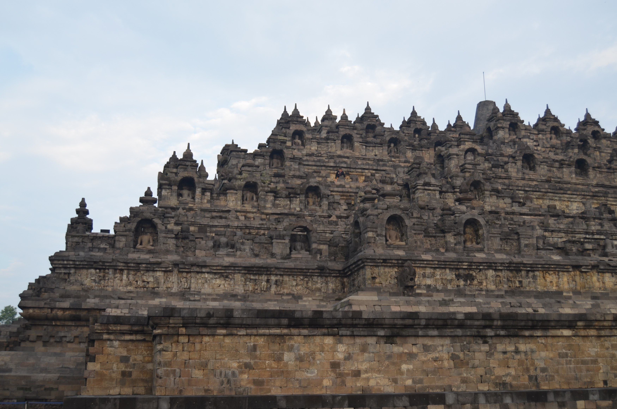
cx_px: 308
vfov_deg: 31.8
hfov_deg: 46.5
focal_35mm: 42
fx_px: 718
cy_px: 204
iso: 180
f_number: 4
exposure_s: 1/200
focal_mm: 28
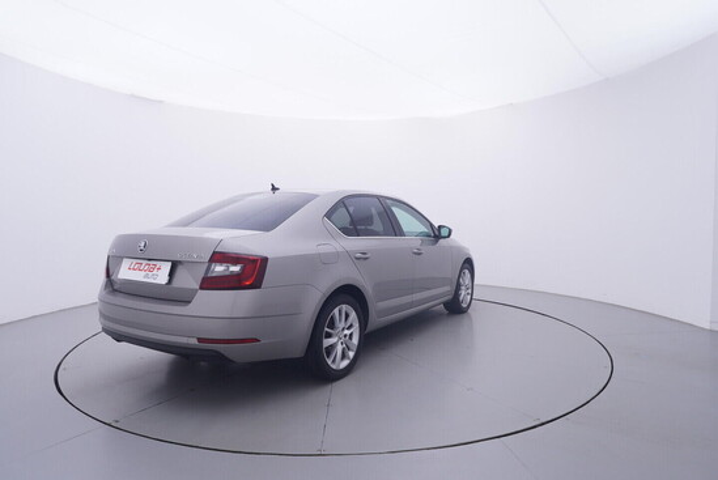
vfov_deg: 56.2
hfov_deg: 77.3
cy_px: 240
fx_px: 449
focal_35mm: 22
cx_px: 359
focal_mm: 15
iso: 200
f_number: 5
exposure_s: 1/80
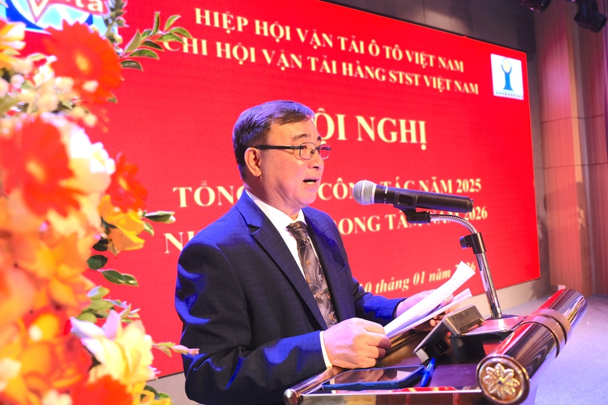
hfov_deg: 67.4
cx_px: 304
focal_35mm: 27
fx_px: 456
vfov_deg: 47.9
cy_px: 202
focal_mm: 18
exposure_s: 1/70
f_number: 2.8
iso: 200
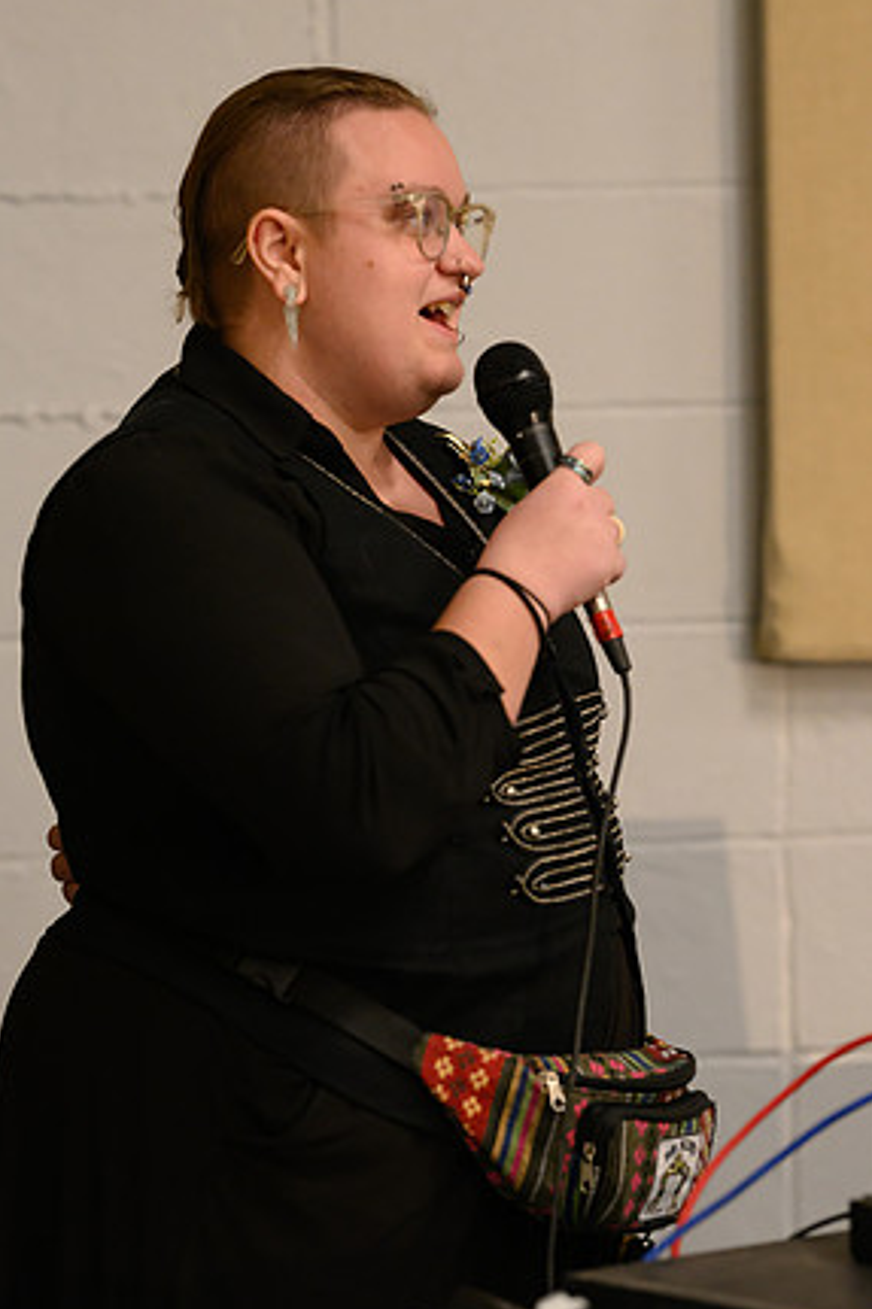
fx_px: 5127
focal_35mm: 141
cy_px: 644
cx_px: 422
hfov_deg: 9.7
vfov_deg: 14.6
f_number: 3.2
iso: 5000
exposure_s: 1/200
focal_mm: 135
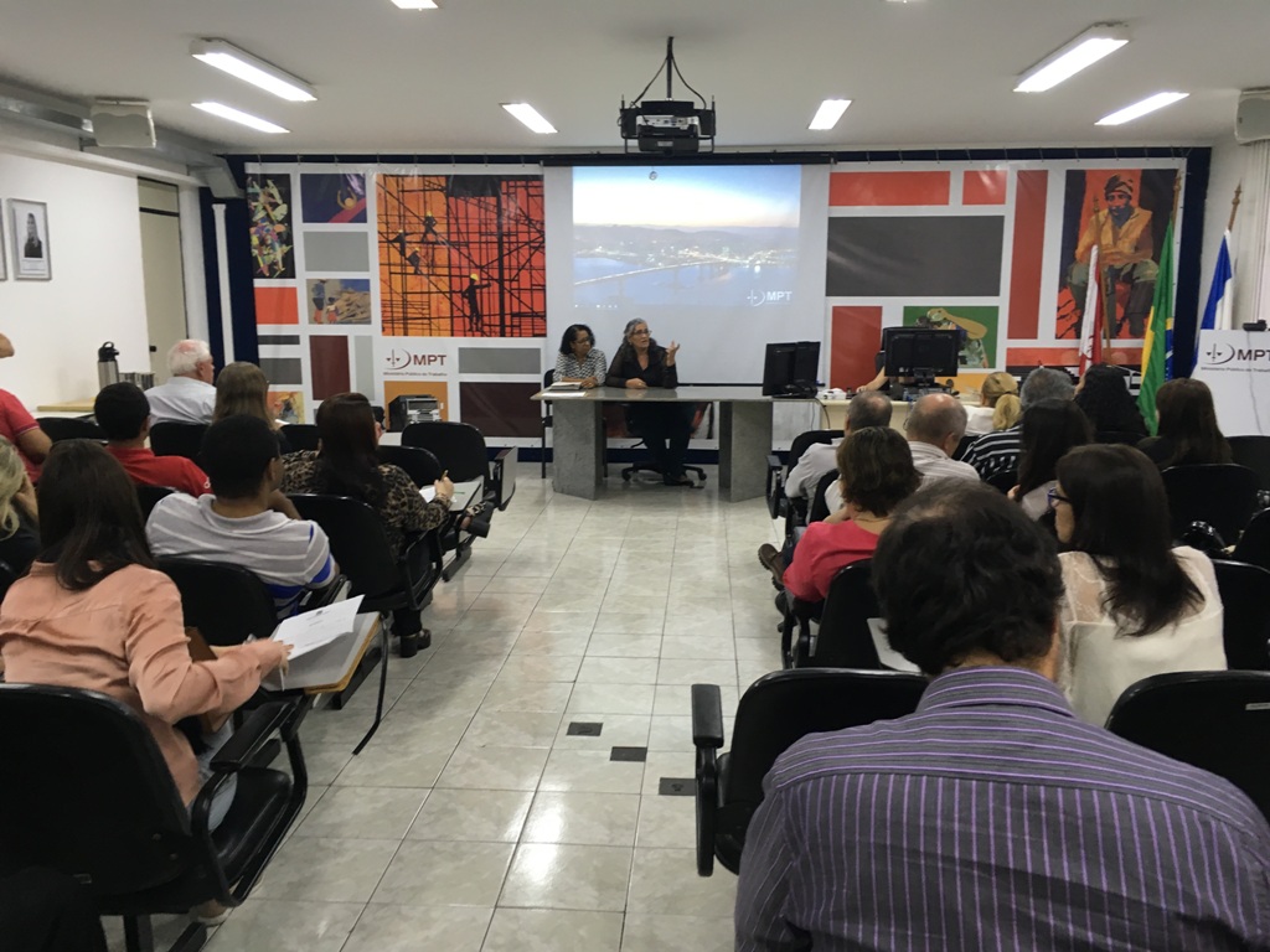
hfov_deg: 61.7
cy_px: 476
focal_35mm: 29
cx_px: 635
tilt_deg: -8.5
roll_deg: +0.3
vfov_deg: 48.2
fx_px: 1064
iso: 80
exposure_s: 1/30
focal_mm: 4.15
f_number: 2.2
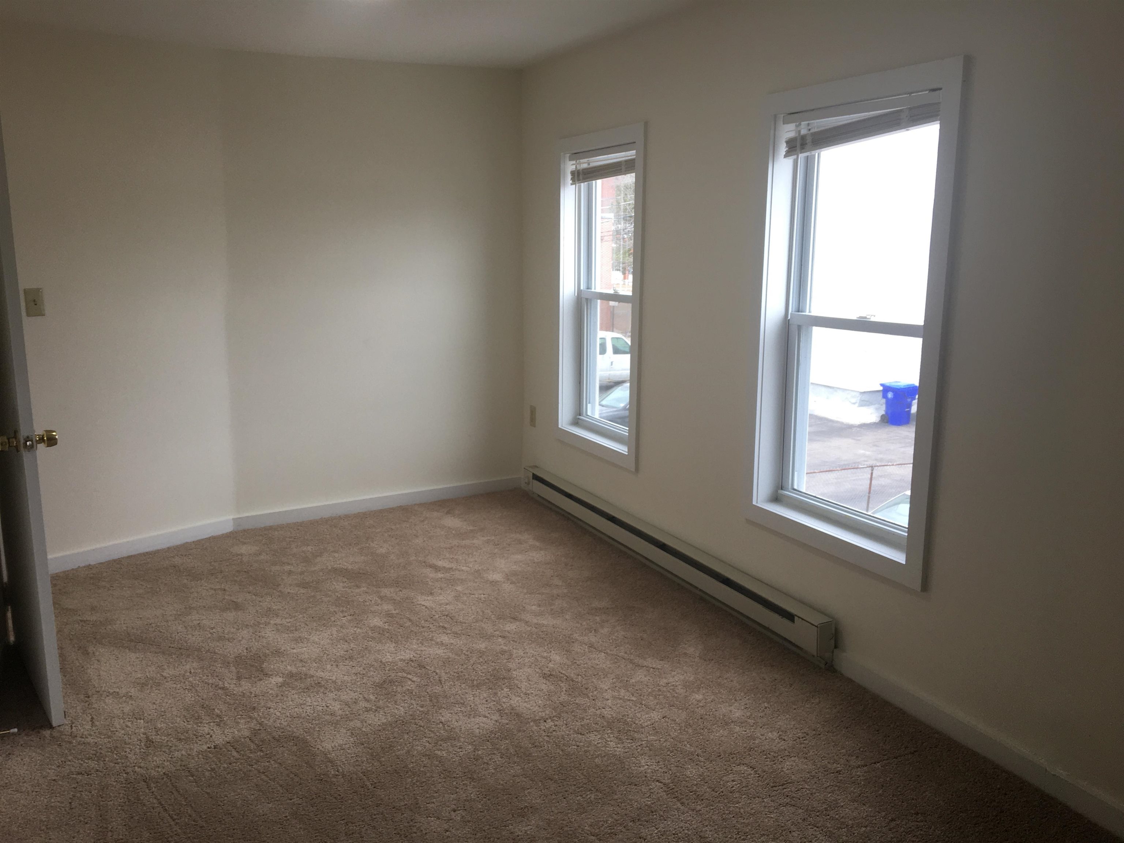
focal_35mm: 29
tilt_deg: -11.7
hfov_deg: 61.7
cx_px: 562
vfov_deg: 48.2
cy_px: 422
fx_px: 942
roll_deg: -0.1
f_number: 2.2
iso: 32
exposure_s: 1/60
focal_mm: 4.15
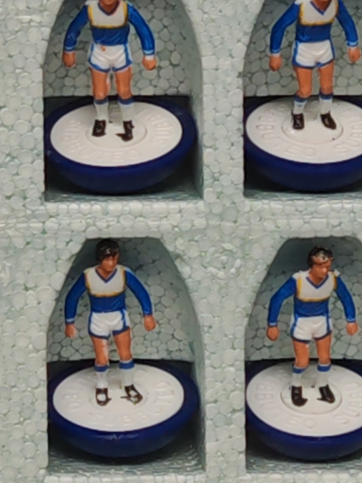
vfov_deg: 9.1
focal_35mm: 218
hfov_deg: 6.8
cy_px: 126
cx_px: 54
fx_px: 3040
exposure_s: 1/200
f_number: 1.9
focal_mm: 6.67
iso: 50
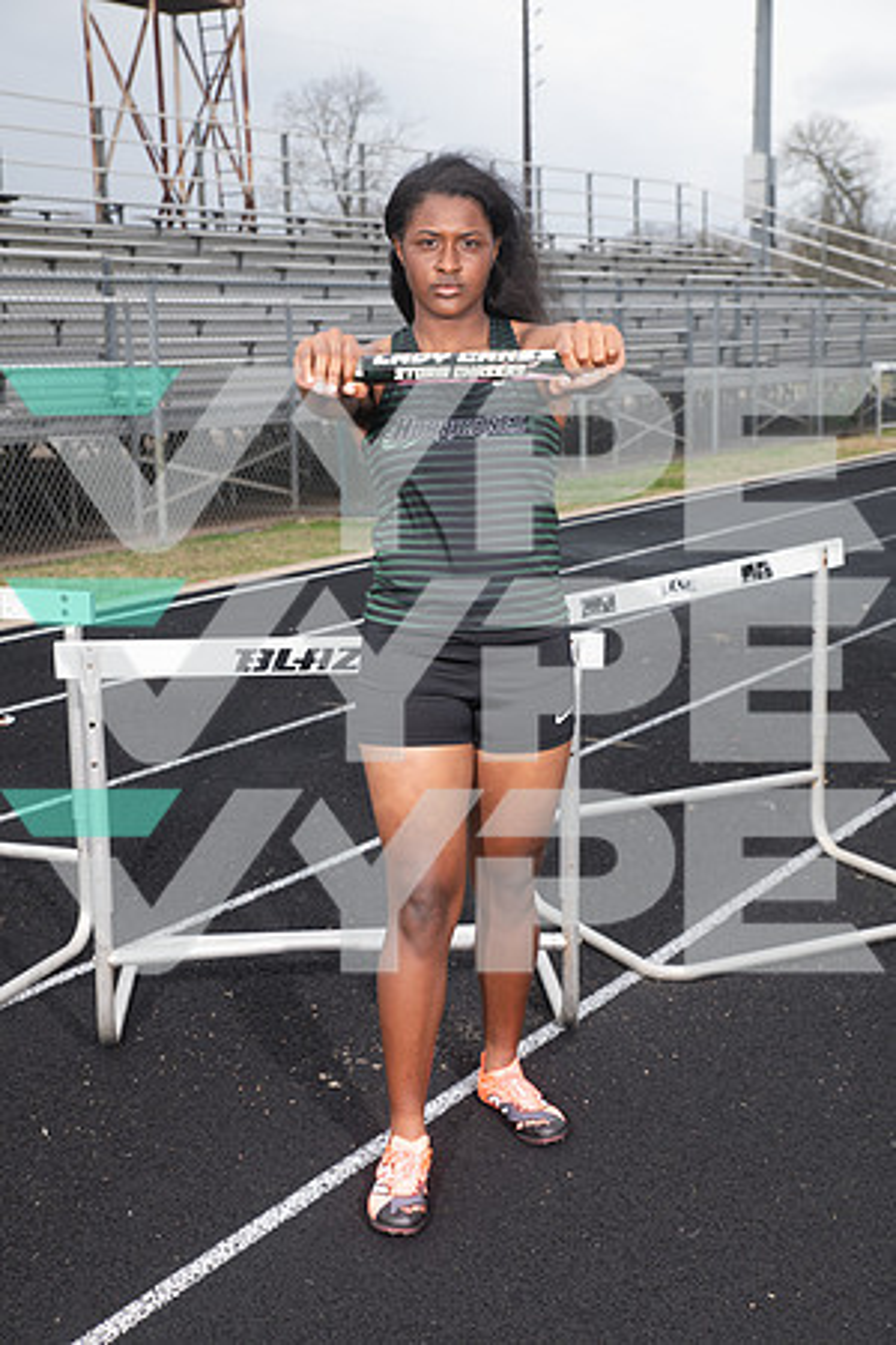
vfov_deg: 41.1
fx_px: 1792
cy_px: 672
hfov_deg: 28.1
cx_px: 448
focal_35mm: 48
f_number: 6.3
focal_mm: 48
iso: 250
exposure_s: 1/400
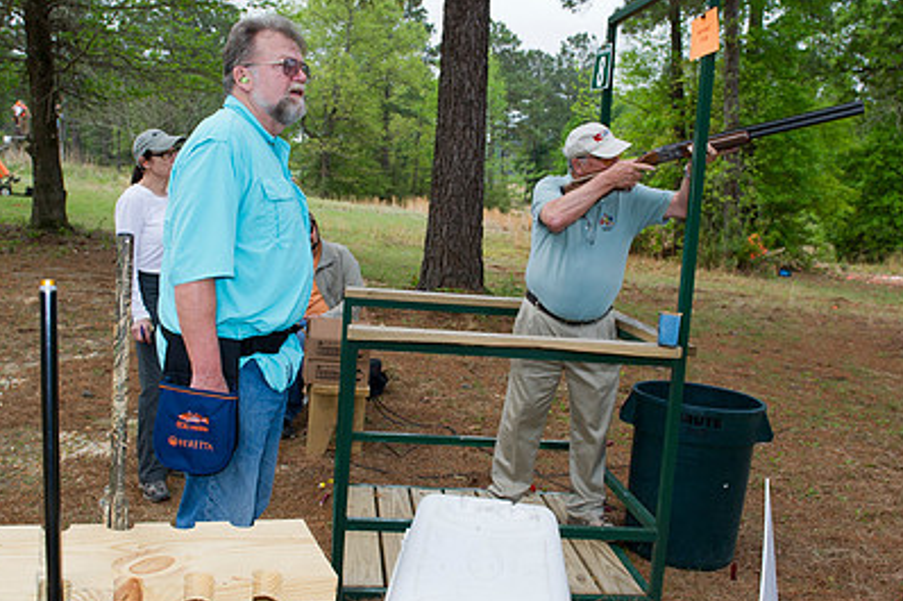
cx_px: 442
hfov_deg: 54.4
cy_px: 270
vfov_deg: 37.8
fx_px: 878
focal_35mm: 35
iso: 320
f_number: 5.6
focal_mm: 24
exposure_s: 1/250
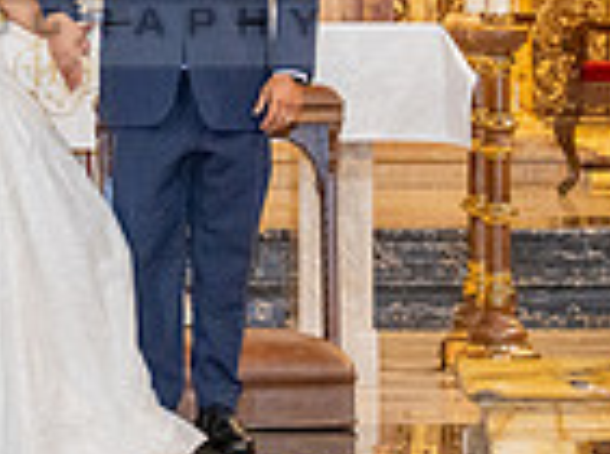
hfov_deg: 8.3
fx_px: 4183
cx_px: -9
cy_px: -37
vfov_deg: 6.2
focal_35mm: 238
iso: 2000
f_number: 3.5
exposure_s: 1/200
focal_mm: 60
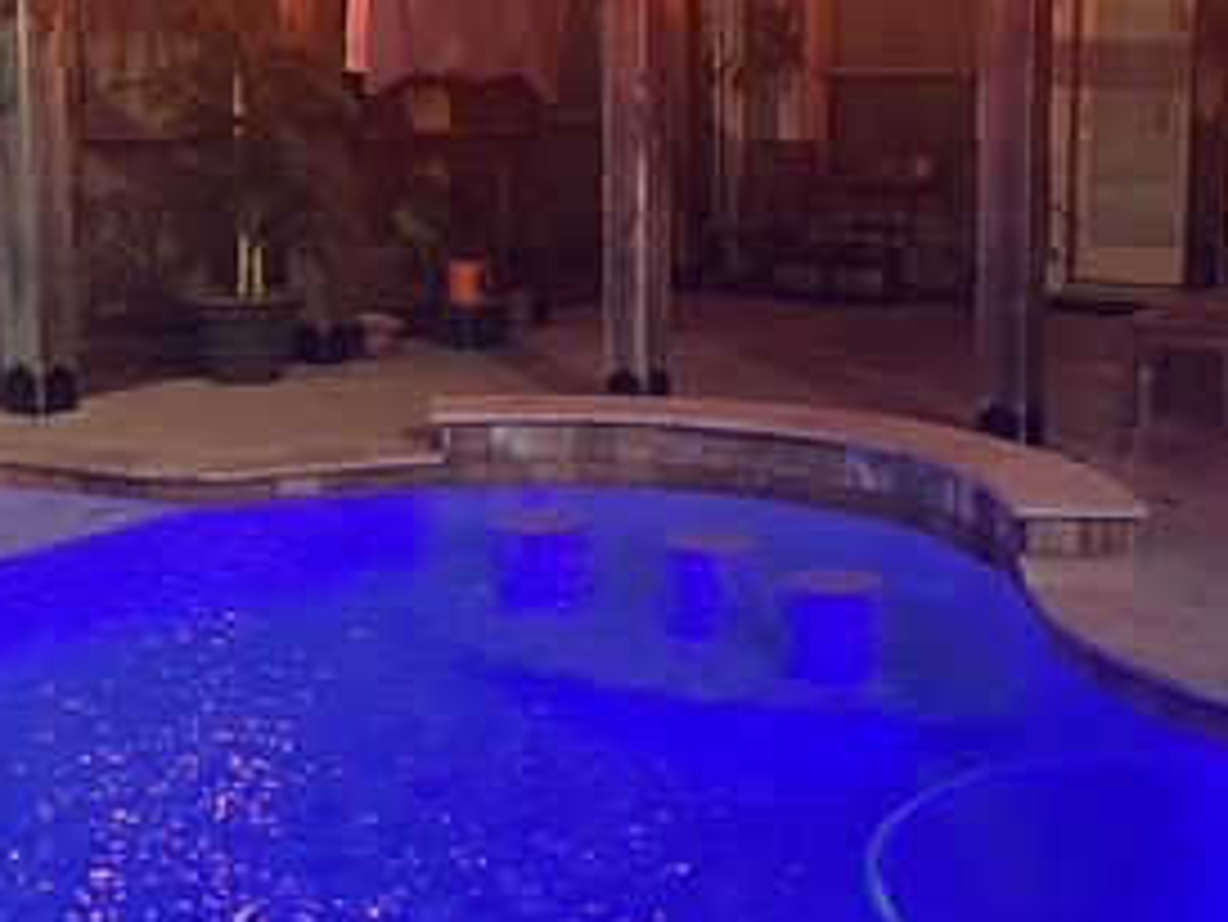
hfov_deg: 31.5
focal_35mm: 61
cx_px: 774
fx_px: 2165
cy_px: 391
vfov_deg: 24.0
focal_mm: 5.7
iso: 640
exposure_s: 1/36
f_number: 1.5
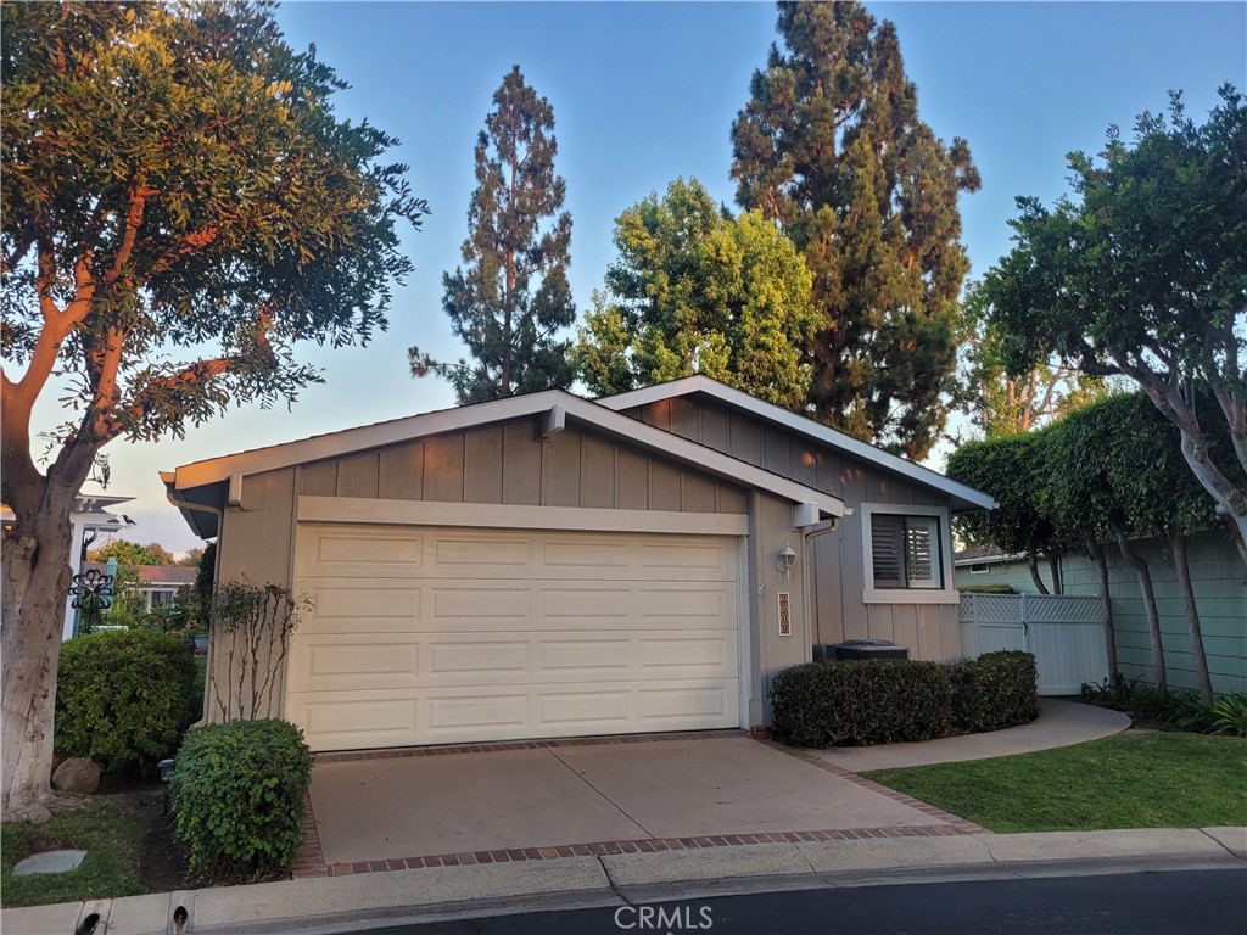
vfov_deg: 53.1
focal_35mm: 26
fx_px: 937
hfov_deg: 67.3
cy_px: 468
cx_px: 624
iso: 40
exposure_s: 1/121
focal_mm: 5.4
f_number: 1.8
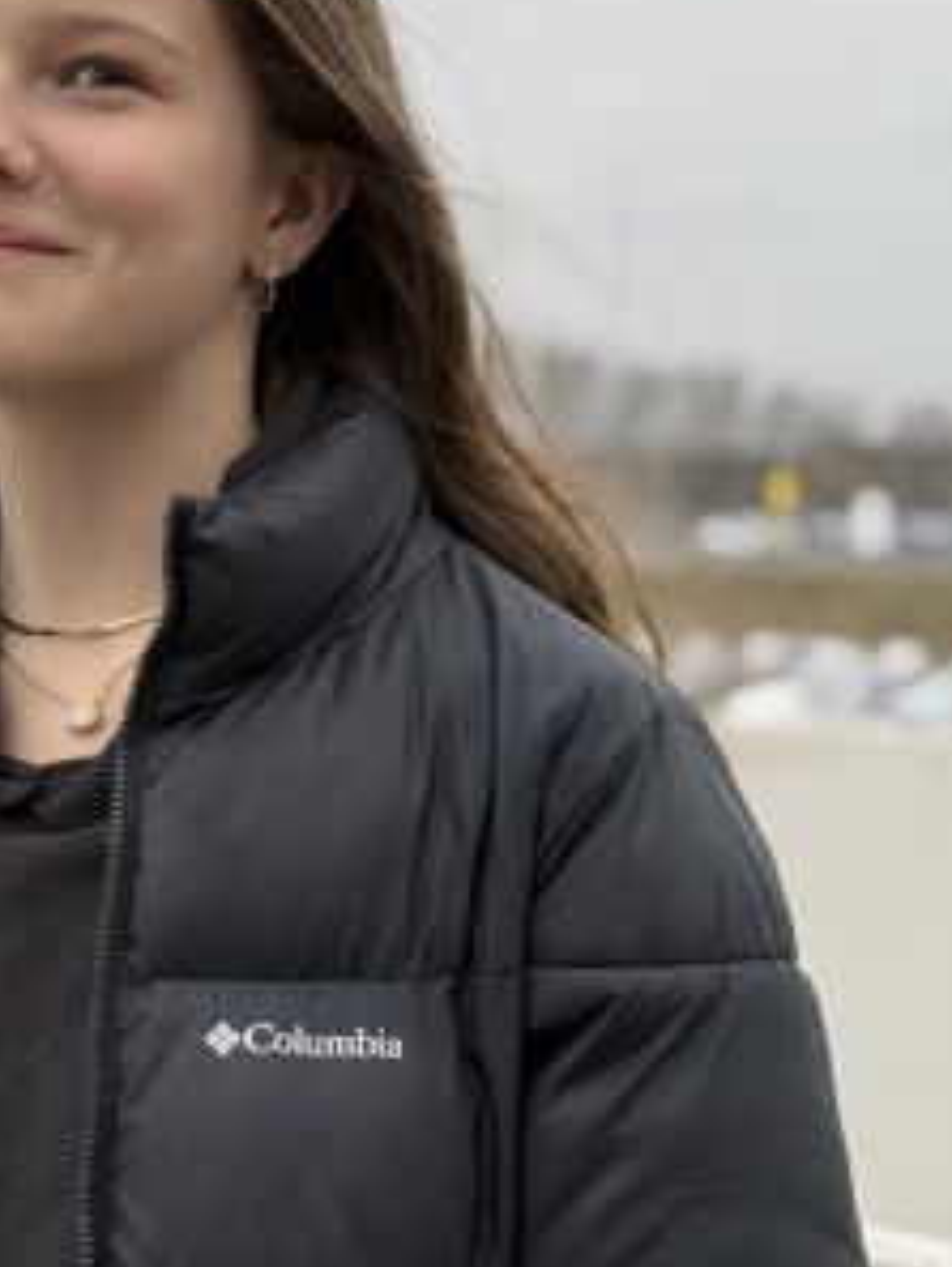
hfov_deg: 15.1
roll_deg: -2.2
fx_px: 3554
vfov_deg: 20.2
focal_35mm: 97
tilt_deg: -6.7
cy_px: 806
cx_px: 64
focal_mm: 6.76
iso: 64
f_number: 1.78
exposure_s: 1/299
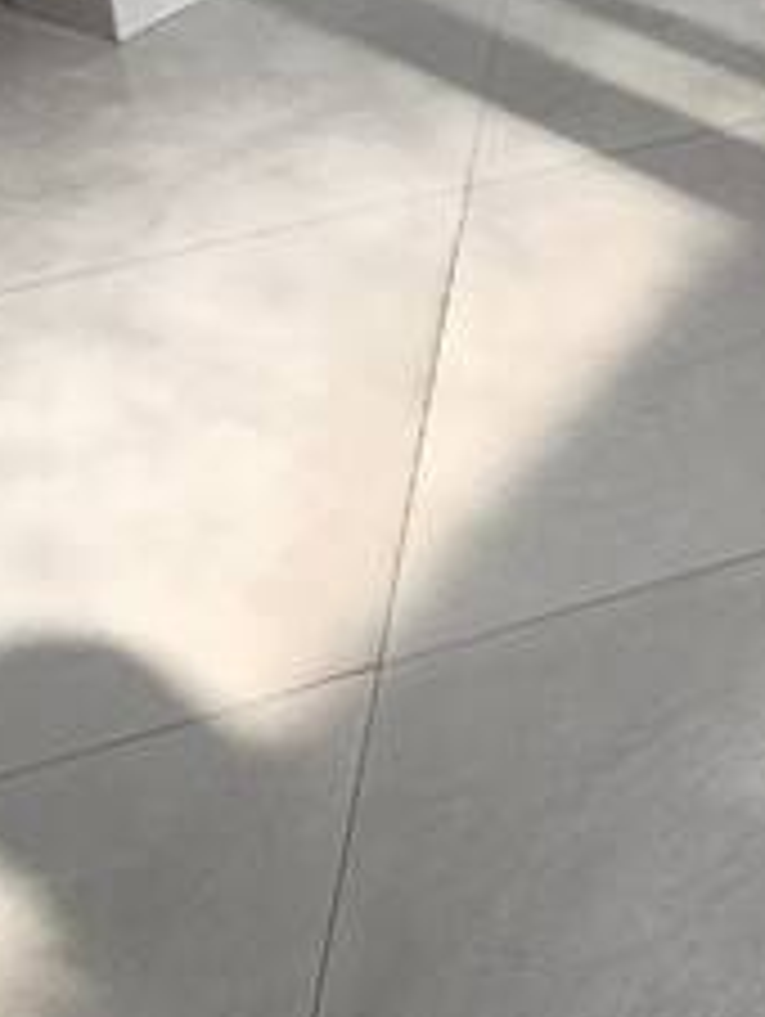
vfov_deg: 22.7
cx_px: 1431
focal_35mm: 62
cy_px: -662
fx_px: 1823
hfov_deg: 18.1
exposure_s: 1/120
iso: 64
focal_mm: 2.2
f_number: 2.2
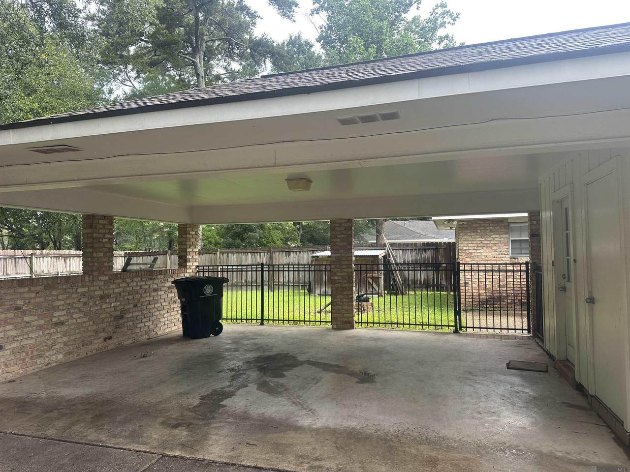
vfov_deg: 56.8
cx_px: 315
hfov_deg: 71.6
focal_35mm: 24
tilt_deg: +2.8
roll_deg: +1.0
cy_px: 236
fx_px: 437
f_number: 1.78
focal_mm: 6.86
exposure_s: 1/642
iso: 80
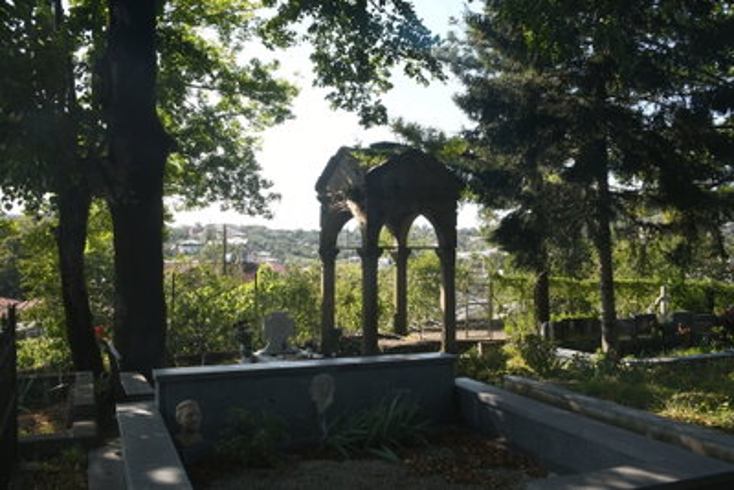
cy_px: 245
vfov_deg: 42.4
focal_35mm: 31
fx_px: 632
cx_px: 367
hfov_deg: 60.3
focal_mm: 21
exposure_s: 1/30
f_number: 8
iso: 110
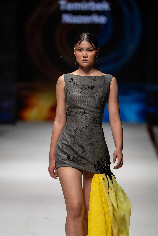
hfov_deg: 6.9
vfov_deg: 10.3
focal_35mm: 200
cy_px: 118
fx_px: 1317
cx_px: 79
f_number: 2.8
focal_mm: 200
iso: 200
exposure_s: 1/400
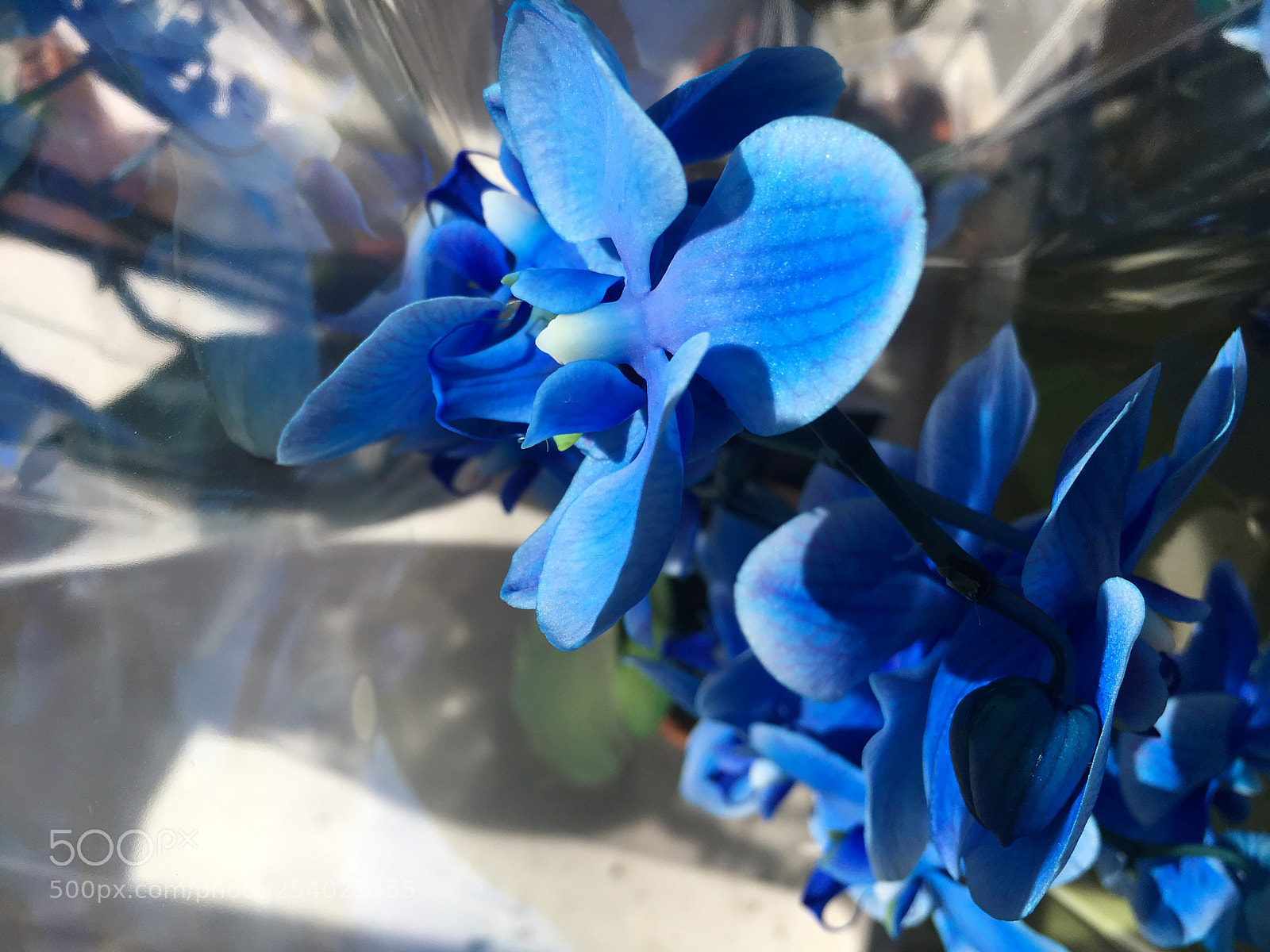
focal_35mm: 29
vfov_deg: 48.2
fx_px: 1064
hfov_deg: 61.7
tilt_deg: -85.3
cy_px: 476
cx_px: 635
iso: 25
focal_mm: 4.15
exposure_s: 1/1876
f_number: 2.2
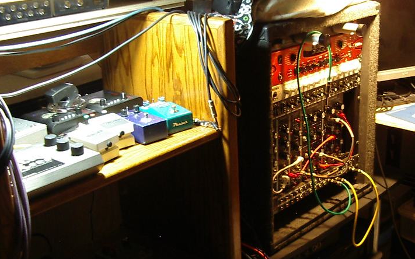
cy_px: 149
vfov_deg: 22.3
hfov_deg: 34.8
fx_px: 656
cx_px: 270
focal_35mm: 58
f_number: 2.6
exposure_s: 1/4
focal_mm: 5.8
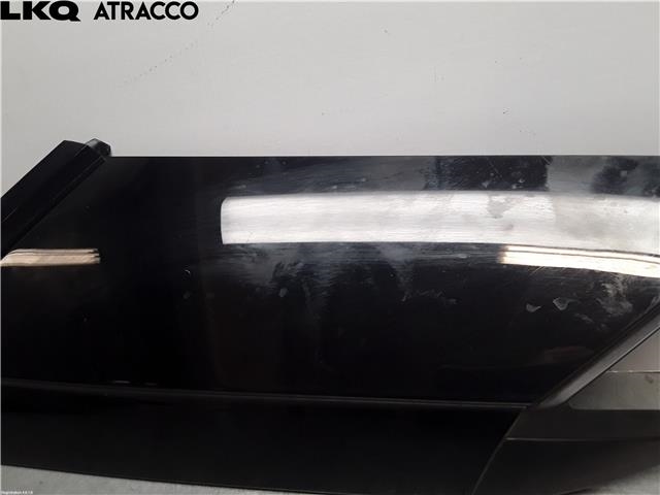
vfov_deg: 49.7
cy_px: 248
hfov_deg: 63.4
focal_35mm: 28
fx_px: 534
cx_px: 330
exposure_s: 1/100
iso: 80
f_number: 1.9
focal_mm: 2.91
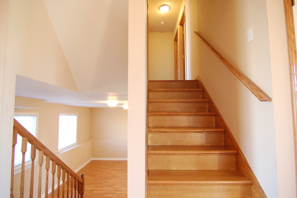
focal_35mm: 20
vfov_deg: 63.2
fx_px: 161
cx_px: 148
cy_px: 99
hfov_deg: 85.5
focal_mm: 13
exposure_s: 1/30
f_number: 4
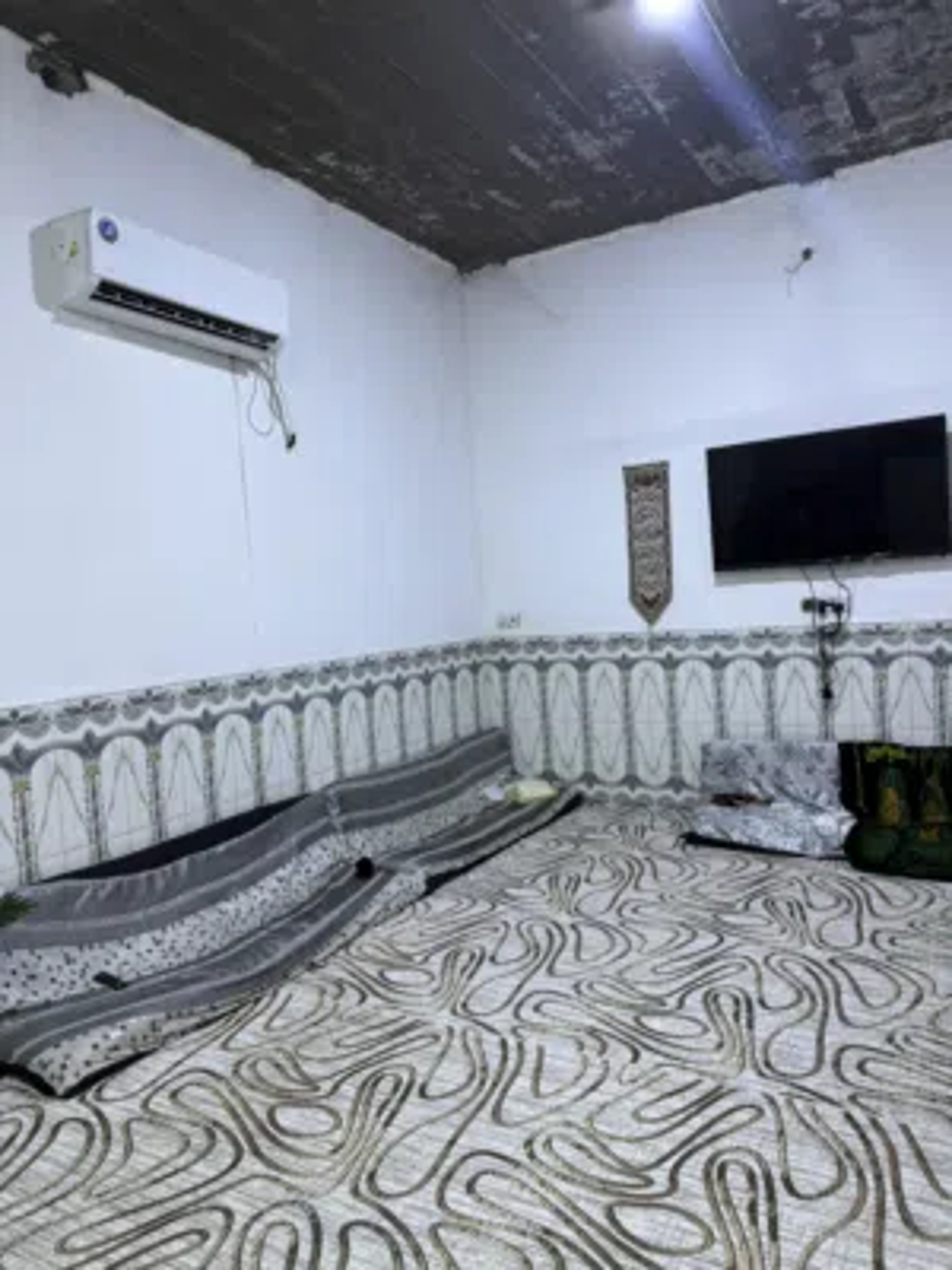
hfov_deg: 56.8
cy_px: 635
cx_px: 476
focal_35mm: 24
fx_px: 880
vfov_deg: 71.6
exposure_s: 1/50
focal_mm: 6.76
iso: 125
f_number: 1.78
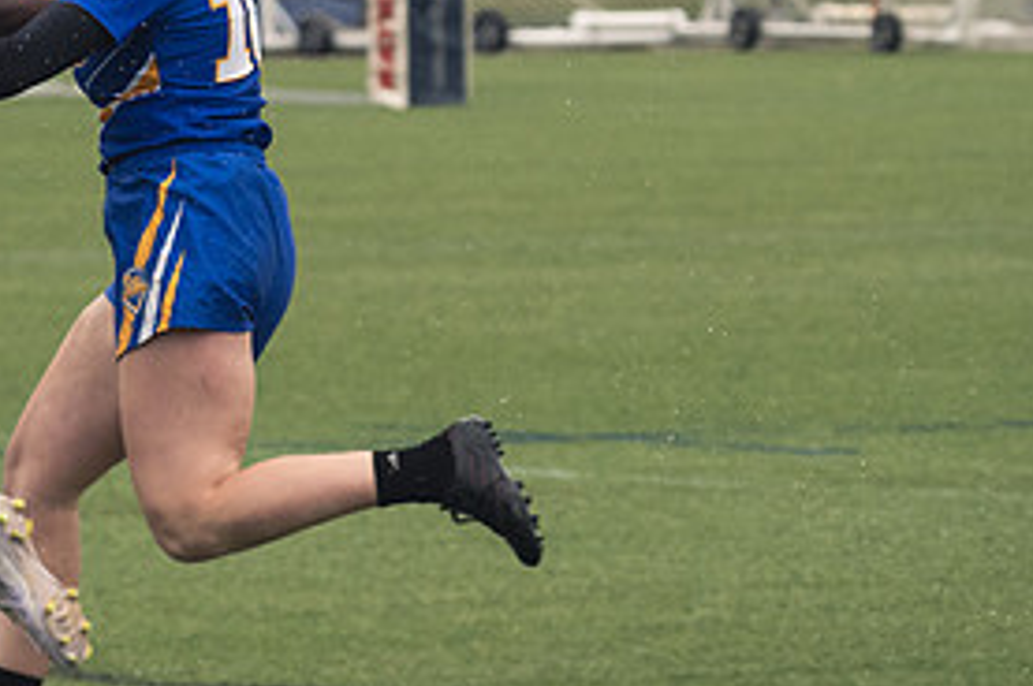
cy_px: 190
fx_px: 16193
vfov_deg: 2.4
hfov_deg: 3.7
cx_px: 145
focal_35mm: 565
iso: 2200
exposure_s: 1/800
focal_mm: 180
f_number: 6.3
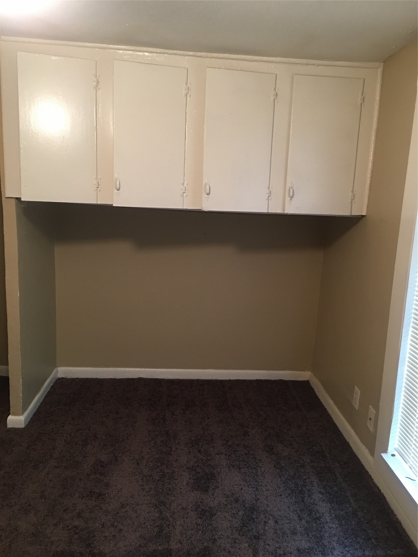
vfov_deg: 61.7
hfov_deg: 48.2
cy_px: 278
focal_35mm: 29
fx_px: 467
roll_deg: -1.4
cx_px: 209
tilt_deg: -10.3
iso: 100
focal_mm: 4.15
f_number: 2.2
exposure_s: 1/8
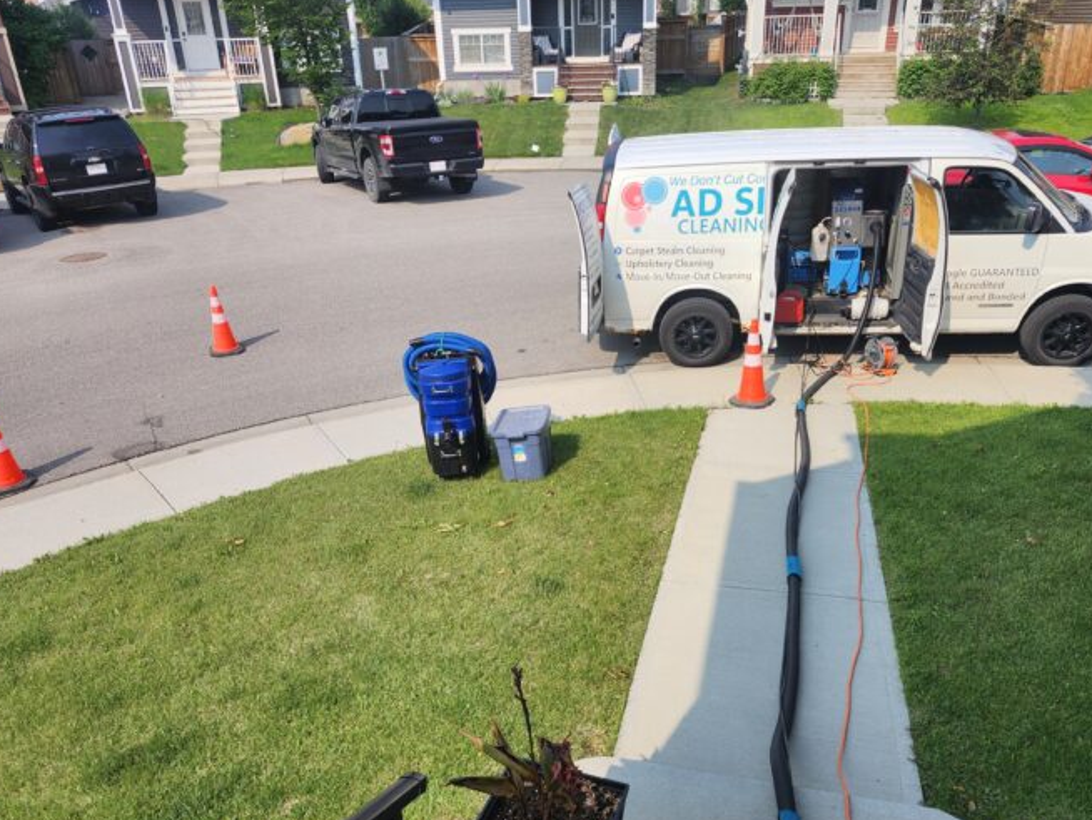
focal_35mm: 27
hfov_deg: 65.2
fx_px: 852
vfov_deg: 51.2
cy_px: 469
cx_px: 591
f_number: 1.8
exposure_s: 1/1529
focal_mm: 5.54
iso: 25
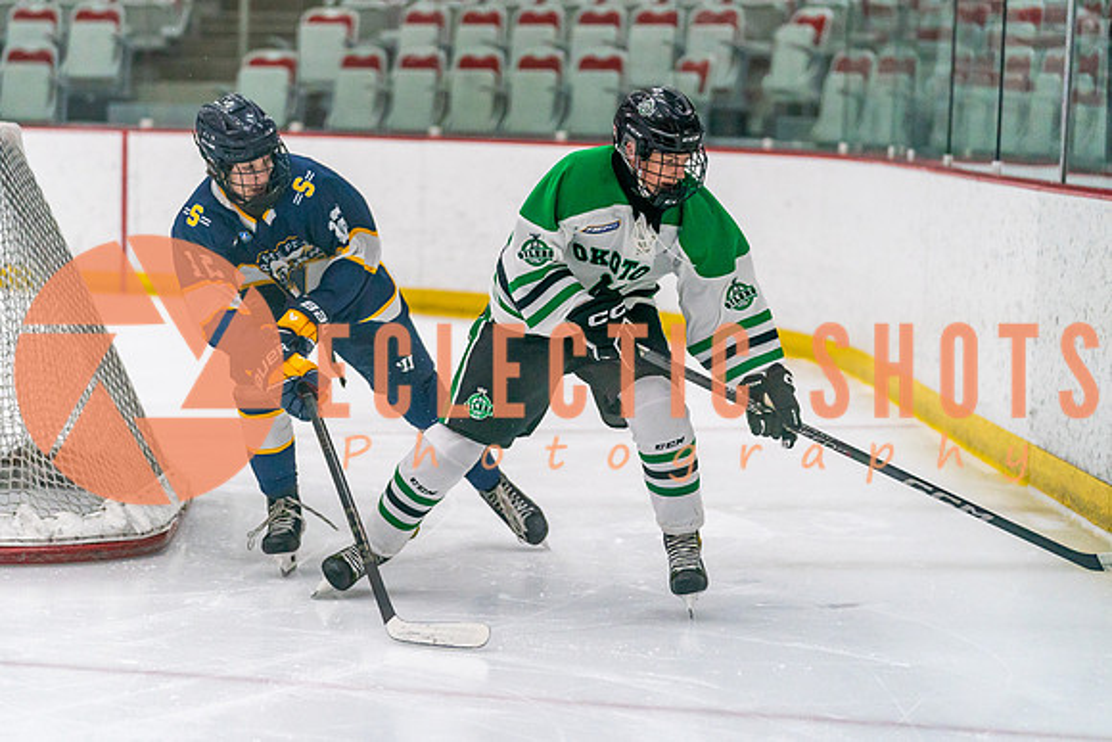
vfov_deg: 10.8
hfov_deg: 16.1
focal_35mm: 127
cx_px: 466
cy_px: 359
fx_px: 3931
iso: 3200
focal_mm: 109
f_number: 2.8
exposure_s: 1/1250
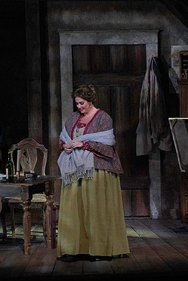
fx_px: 3396
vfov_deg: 4.7
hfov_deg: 3.2
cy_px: 140
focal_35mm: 434
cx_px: 184
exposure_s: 1/320
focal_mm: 279
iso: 16000
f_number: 11
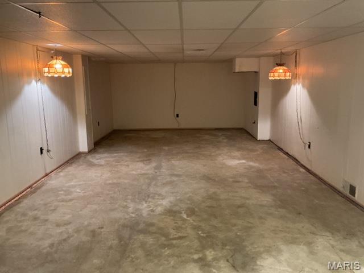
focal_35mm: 29
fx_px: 305
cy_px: 136
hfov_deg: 61.7
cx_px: 182
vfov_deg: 48.2
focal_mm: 3
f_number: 1.8
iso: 400
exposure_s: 1/30
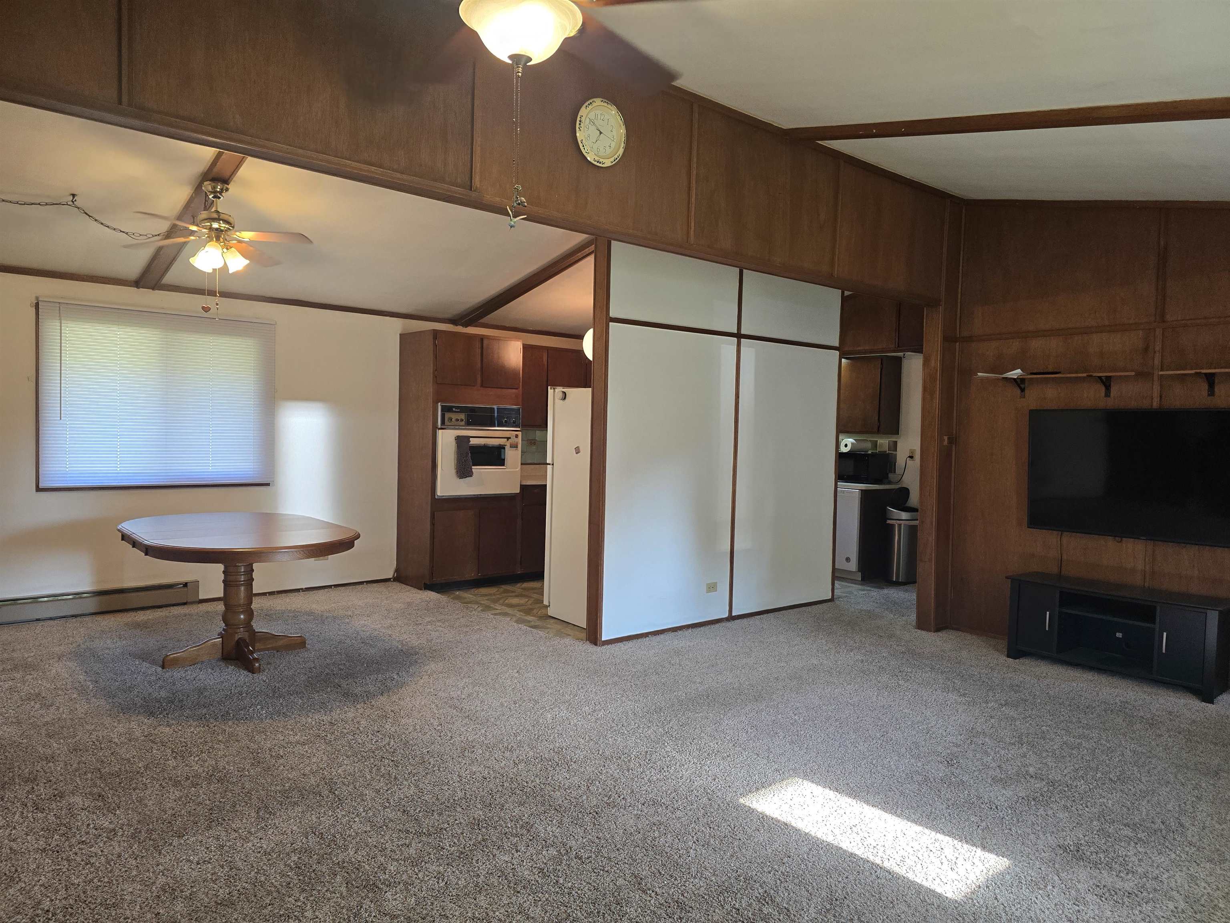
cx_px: 615
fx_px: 817
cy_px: 462
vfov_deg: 58.9
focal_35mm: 23
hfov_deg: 73.9
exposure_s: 1/120
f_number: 1.7
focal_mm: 6.3
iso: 200
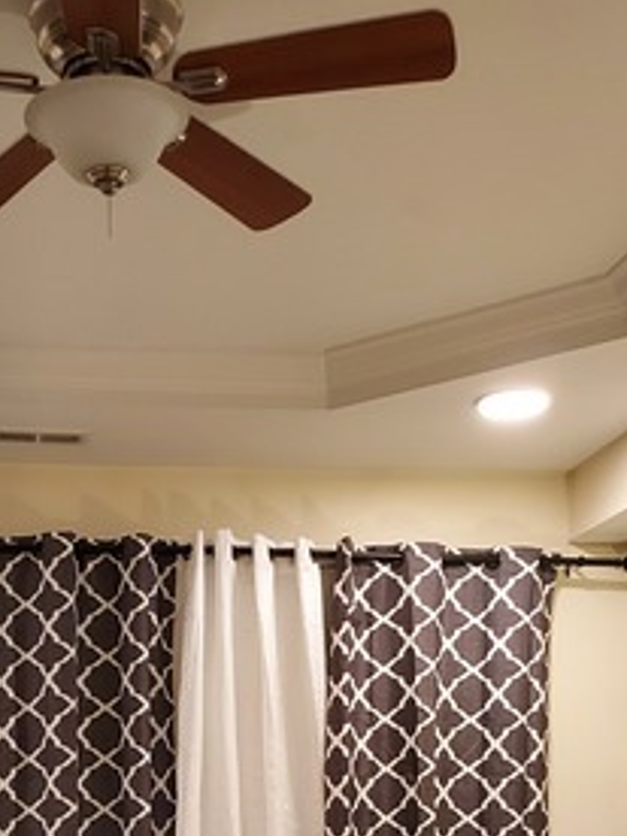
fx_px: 1401
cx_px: 173
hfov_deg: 25.0
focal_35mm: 58
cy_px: 898
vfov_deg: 30.1
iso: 400
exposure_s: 1/60
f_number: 1.8
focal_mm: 4.6
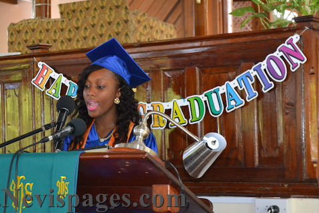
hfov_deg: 21.0
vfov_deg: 14.1
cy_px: 90
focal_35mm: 97
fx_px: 860
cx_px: 117
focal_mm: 48
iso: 2500
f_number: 5.3
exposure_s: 1/60
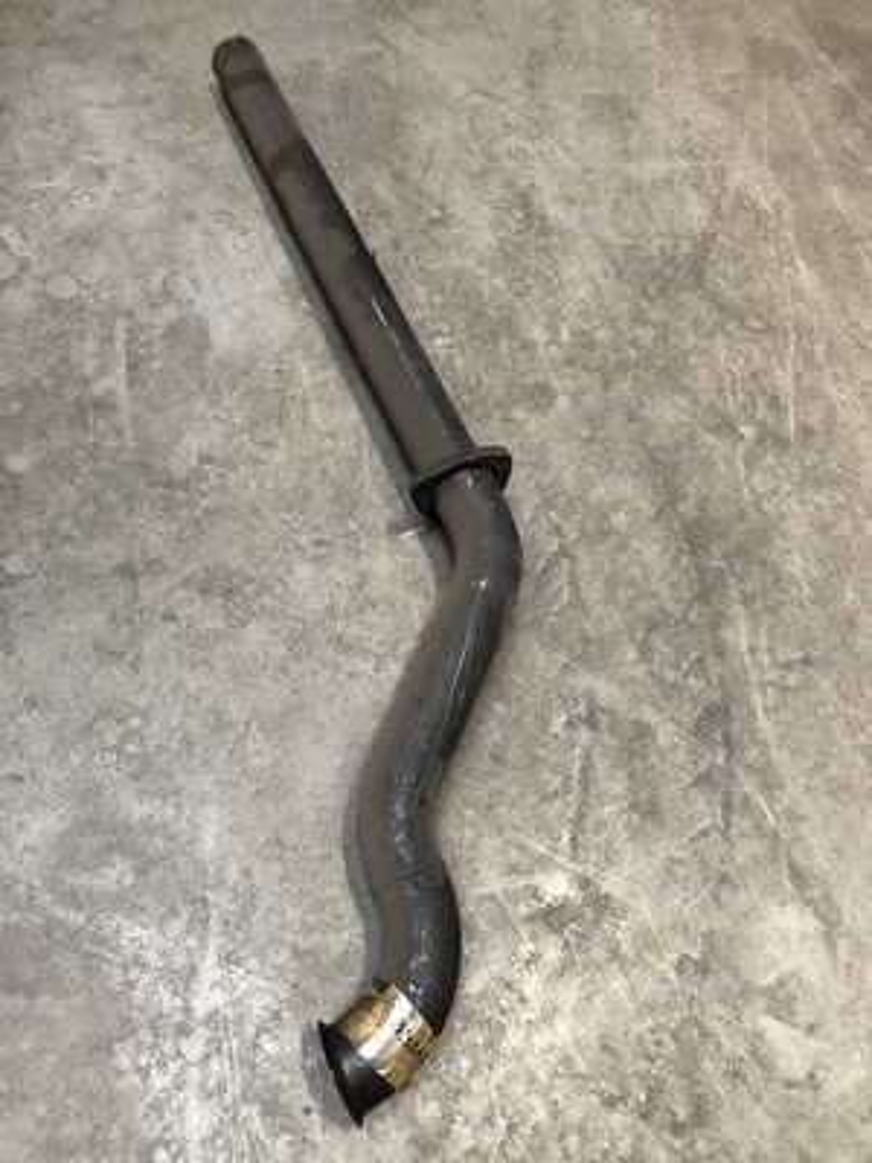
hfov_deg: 49.7
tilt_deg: -60.8
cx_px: 436
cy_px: 582
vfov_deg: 63.4
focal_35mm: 28
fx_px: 940
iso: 50
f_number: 1.8
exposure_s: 1/17
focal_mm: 3.99
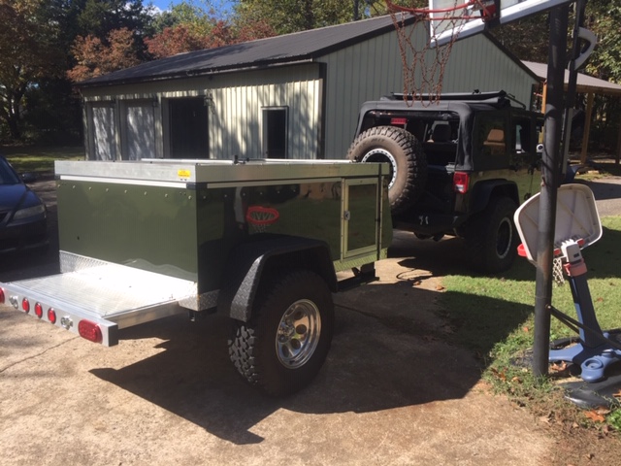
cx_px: 310
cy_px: 233
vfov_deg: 48.2
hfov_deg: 61.7
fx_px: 520
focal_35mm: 29
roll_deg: -2.1
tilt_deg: -7.7
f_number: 2.2
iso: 32
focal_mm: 4.15
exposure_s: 1/1130
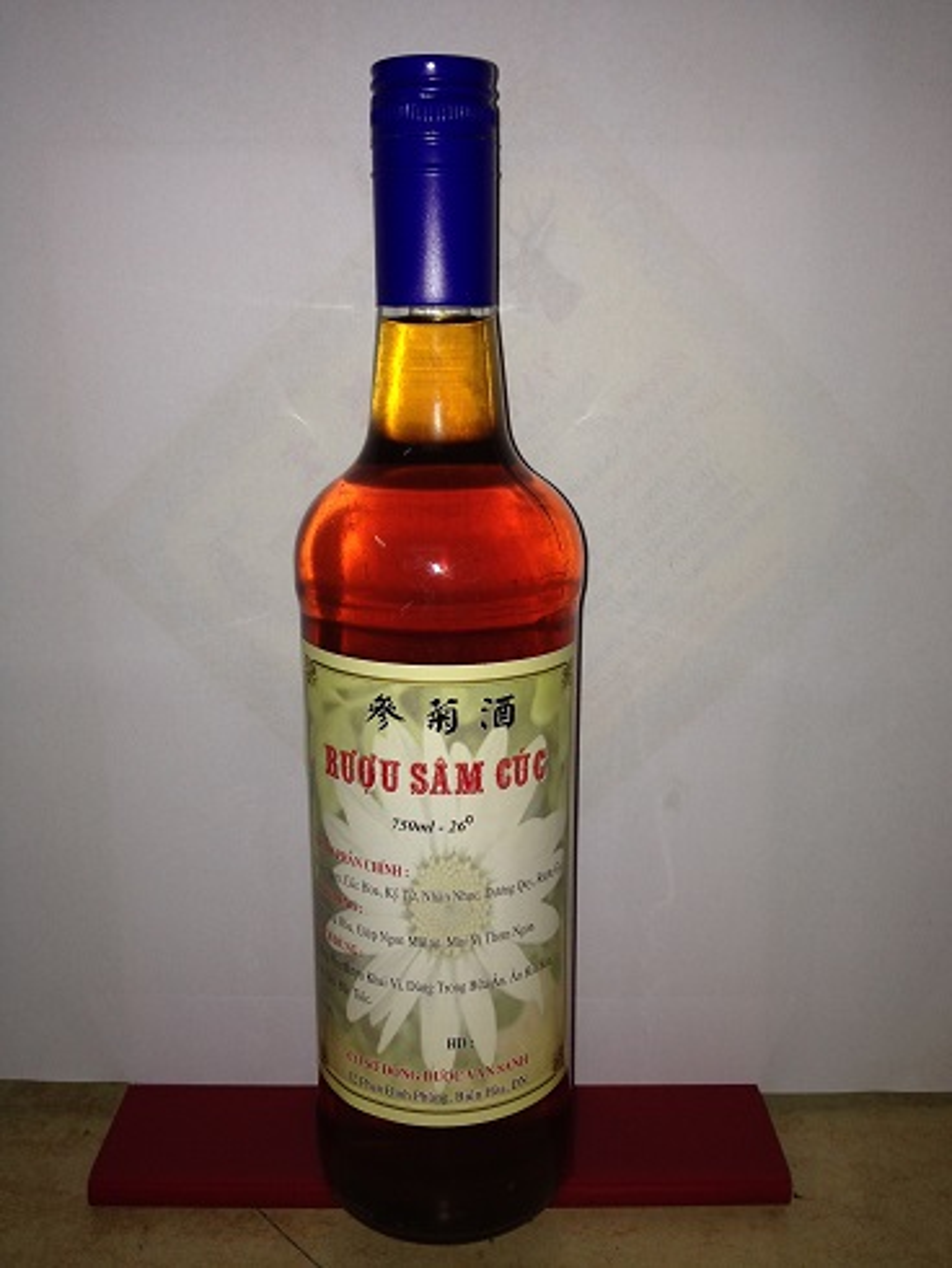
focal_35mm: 33
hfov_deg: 43.0
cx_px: 476
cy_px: 634
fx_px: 1209
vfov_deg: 55.3
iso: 50
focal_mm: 4.12
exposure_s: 1/70
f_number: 2.4
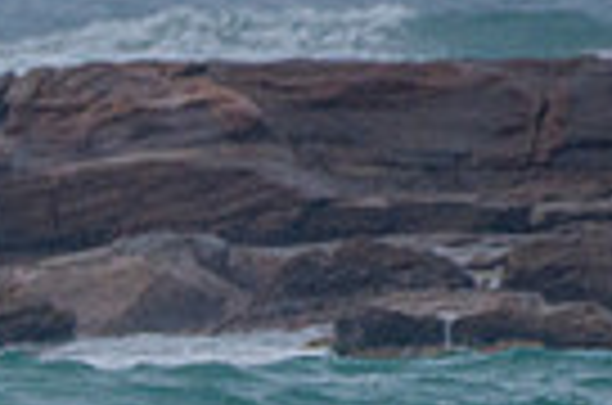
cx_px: -562
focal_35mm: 2621
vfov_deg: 0.5
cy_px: 659
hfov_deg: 0.8
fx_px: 44453
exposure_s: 1/2000
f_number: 5.6
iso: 640
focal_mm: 500
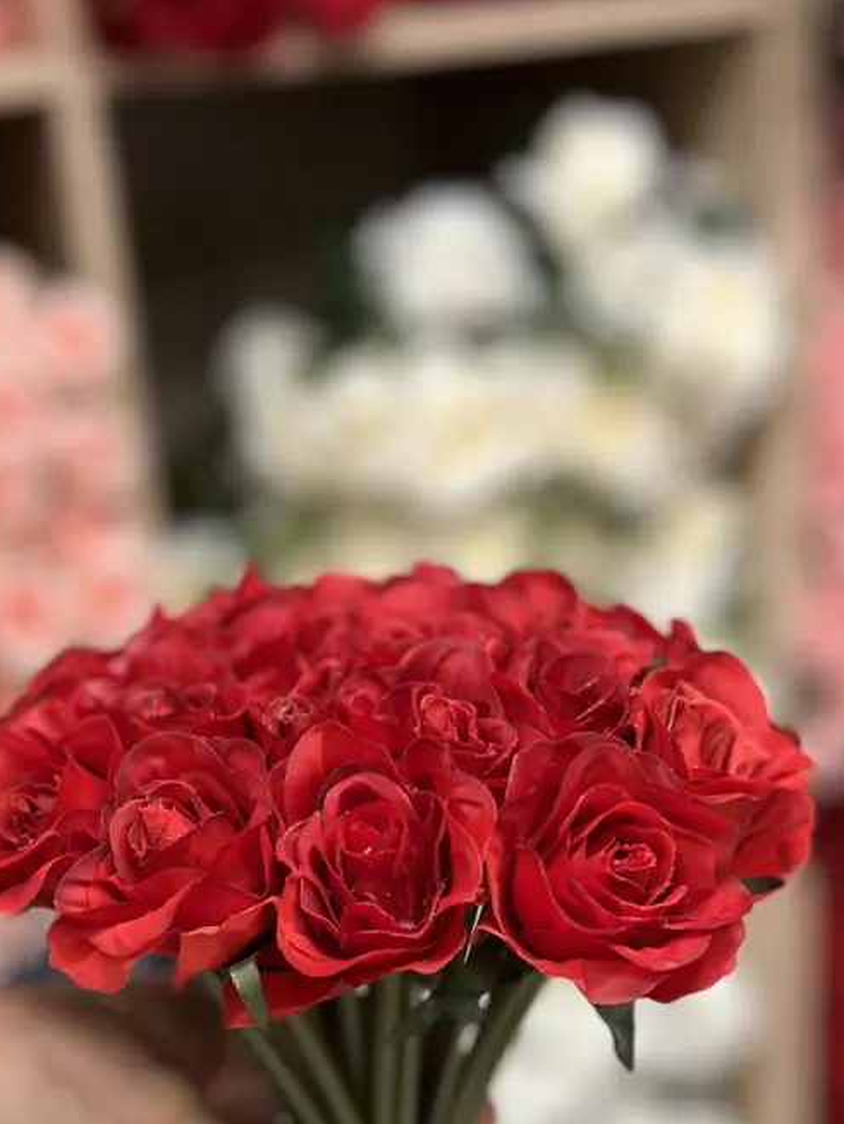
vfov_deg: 34.7
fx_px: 1722
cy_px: 951
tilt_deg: -24.8
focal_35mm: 53
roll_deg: +7.5
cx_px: 320
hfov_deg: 27.5
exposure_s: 1/100
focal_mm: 5.7
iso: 64
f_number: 1.5
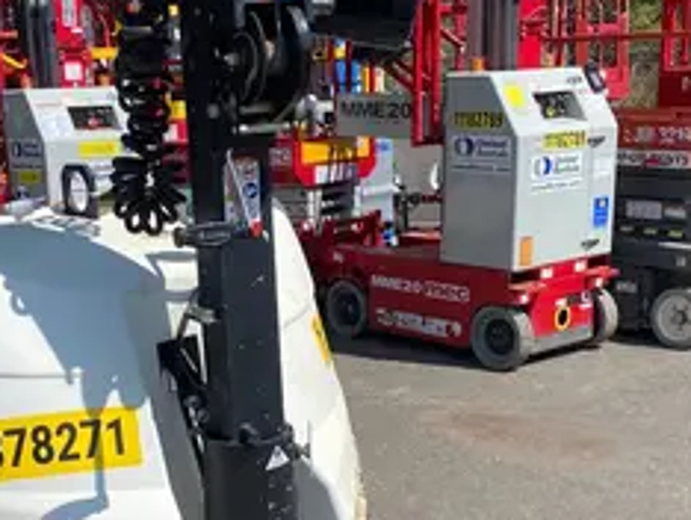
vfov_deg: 23.8
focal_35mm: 61
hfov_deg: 31.4
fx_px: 1219
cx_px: 219
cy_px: 403
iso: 32
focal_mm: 4.25
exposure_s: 1/3846
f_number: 1.8
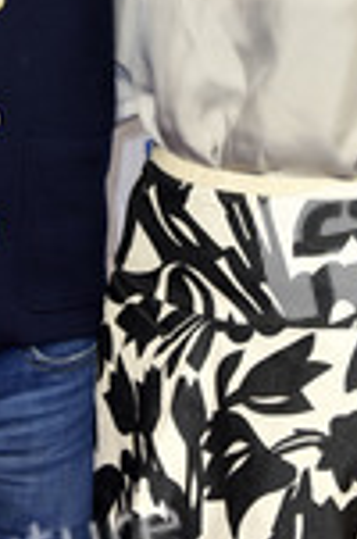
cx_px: 114
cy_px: 57
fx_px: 2182
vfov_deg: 14.0
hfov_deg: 9.3
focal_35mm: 146
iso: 1250
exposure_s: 1/125
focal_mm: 55
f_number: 5
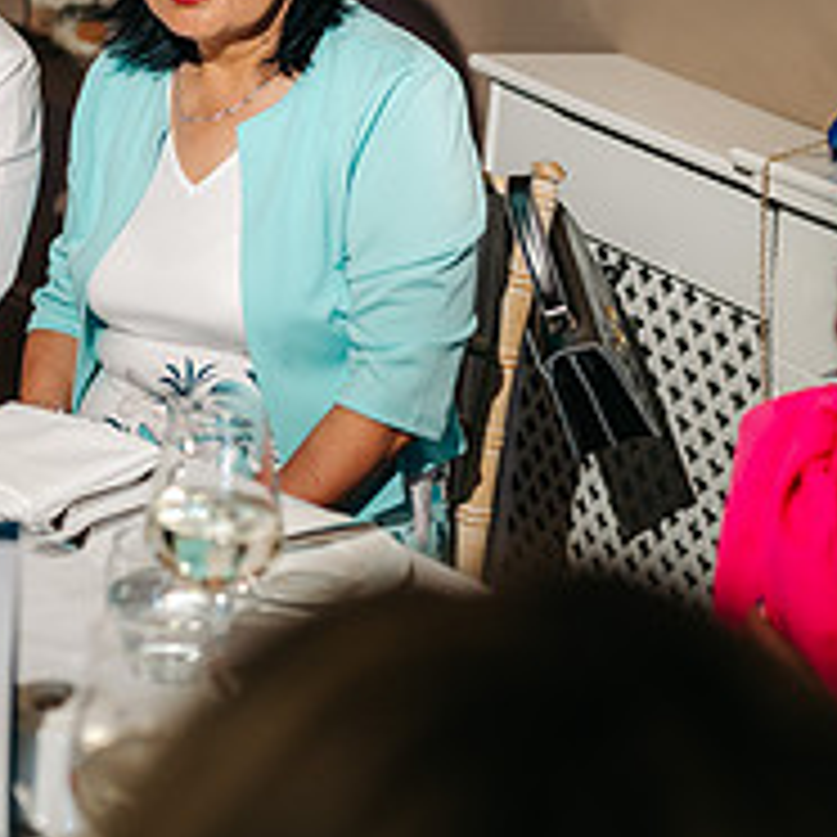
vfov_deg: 18.2
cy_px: -11
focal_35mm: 93
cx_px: -135
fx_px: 2544
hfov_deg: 17.9
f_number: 2
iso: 200
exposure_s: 1/200
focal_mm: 35
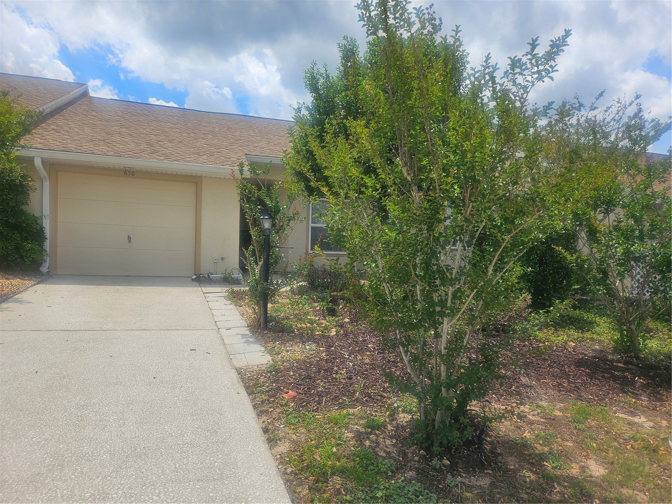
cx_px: 336
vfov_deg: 56.8
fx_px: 466
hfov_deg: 71.6
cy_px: 252
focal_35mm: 24
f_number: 1.8
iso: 50
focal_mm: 5
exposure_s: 1/4542
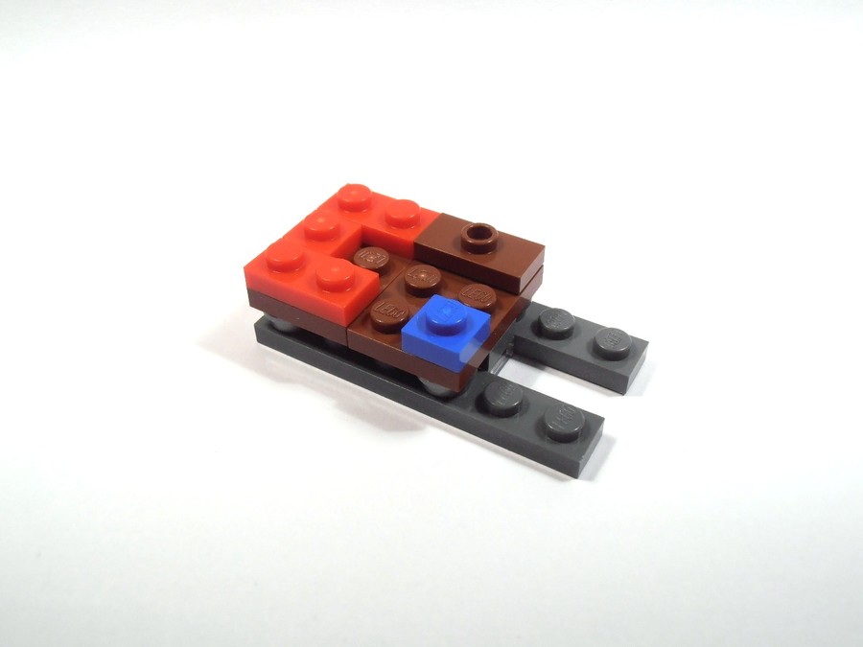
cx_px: 432
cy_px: 324
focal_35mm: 37
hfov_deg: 50.1
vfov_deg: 38.7
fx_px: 922
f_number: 3.9
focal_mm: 6.61
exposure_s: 1/50
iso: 80
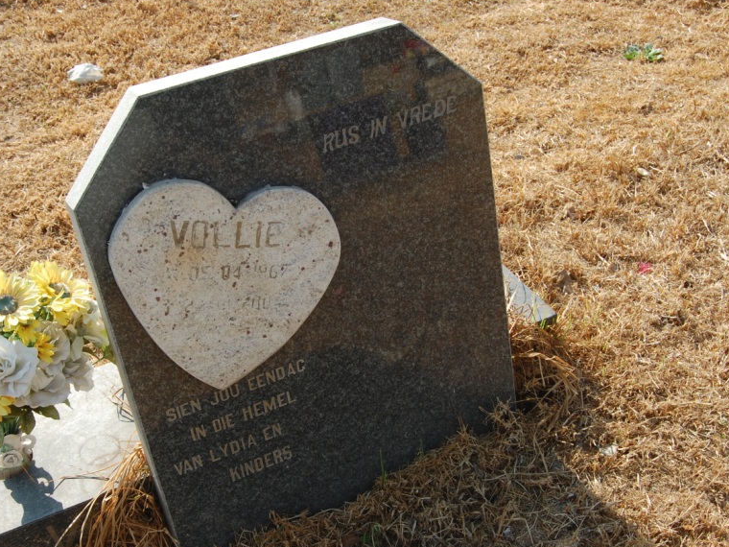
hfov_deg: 42.2
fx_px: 940
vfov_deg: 32.4
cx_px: 295
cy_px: 289
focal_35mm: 45
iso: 200
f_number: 7.1
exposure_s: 1/200
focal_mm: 23
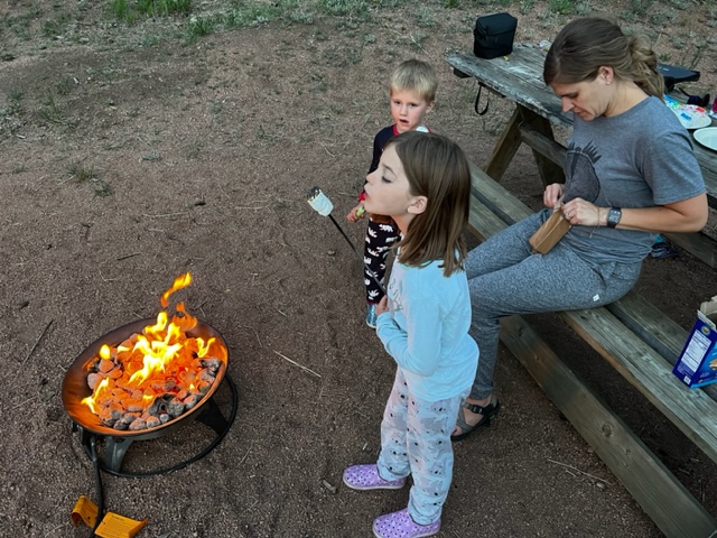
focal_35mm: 26
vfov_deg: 53.1
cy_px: 269
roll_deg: -5.0
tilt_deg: -34.5
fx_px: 539
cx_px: 358
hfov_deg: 67.3
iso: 320
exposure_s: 1/60
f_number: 1.5
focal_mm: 5.7
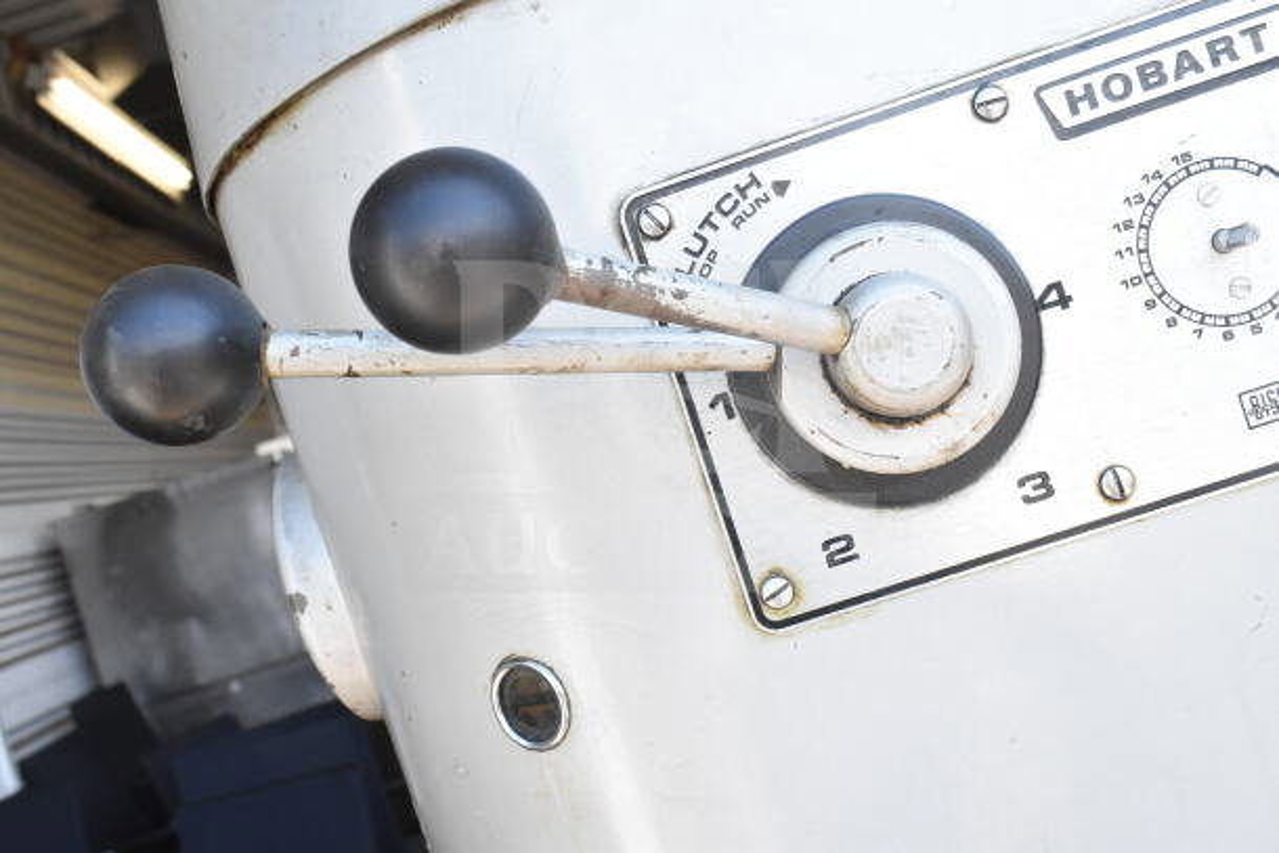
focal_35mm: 38
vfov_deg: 35.5
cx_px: 640
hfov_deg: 51.3
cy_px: 426
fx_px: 1333
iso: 1600
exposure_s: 1/320
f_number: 9
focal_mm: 25
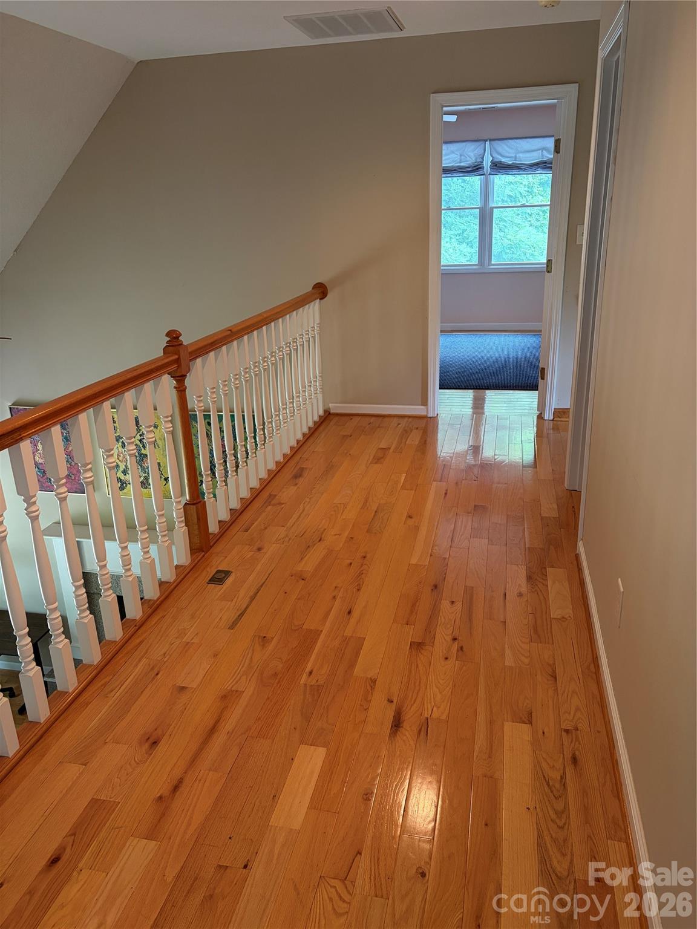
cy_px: 464
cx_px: 348
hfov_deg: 53.1
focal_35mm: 26
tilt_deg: -19.1
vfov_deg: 67.3
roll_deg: +1.7
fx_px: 698
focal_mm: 5.96
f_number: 1.6
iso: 200
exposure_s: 1/60
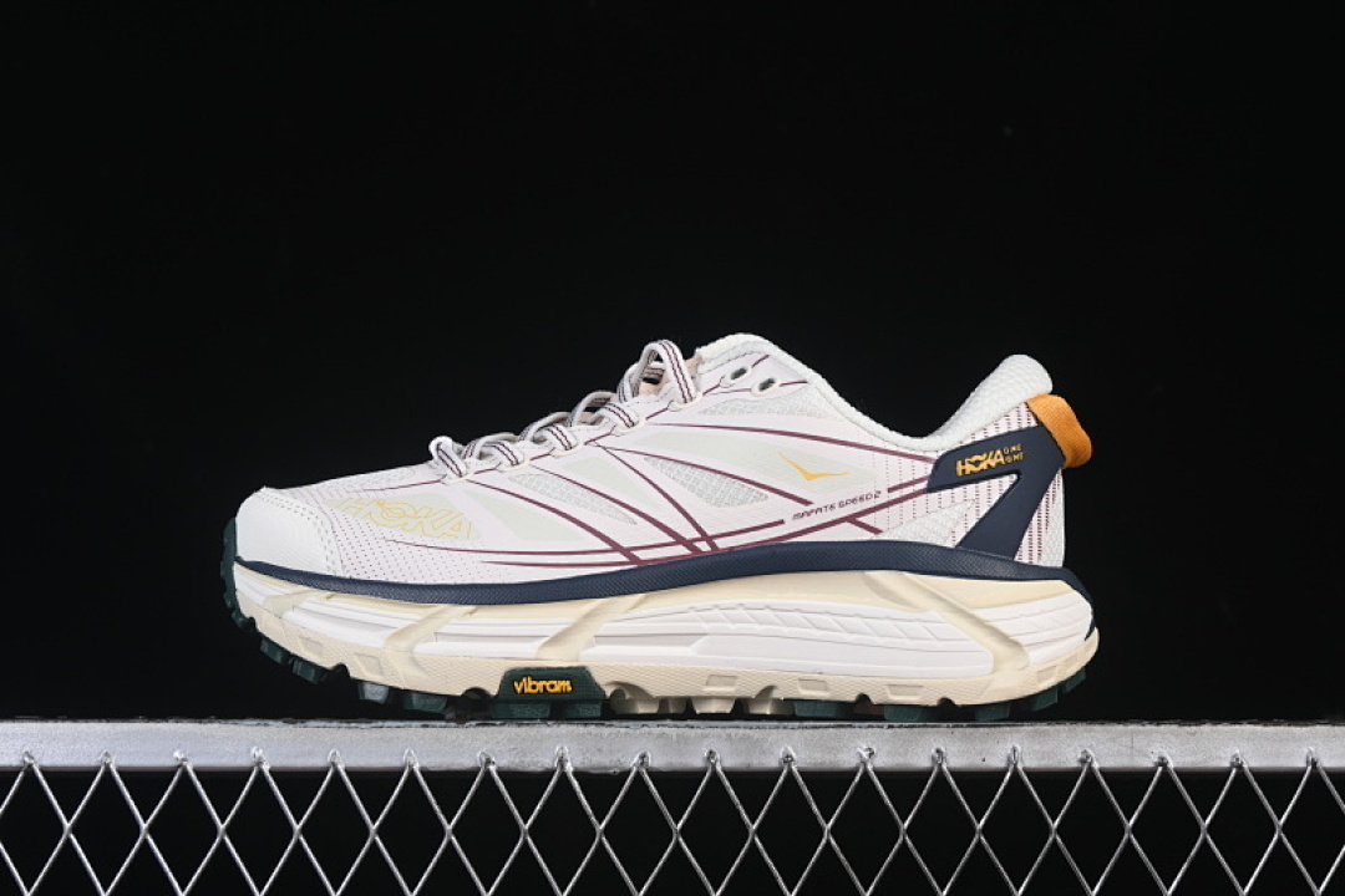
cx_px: 672
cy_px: 448
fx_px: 2802
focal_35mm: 75
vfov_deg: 18.2
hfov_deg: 27.0
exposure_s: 1/80
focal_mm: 50
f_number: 8
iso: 160
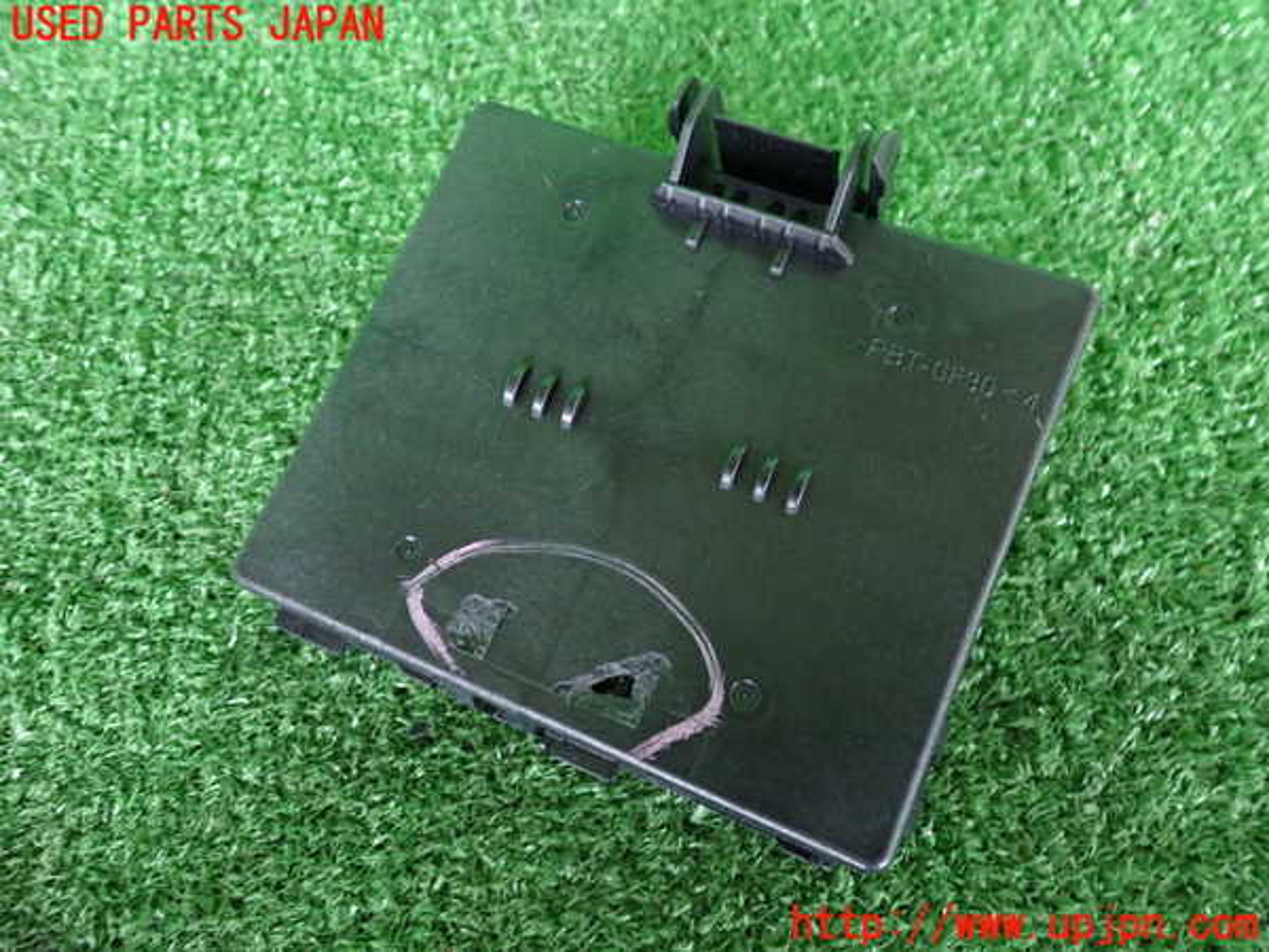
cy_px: 476
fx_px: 1100
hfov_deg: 60.0
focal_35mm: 30
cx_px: 634
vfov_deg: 46.8
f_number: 2.3
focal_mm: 5.4
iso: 640
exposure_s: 1/30
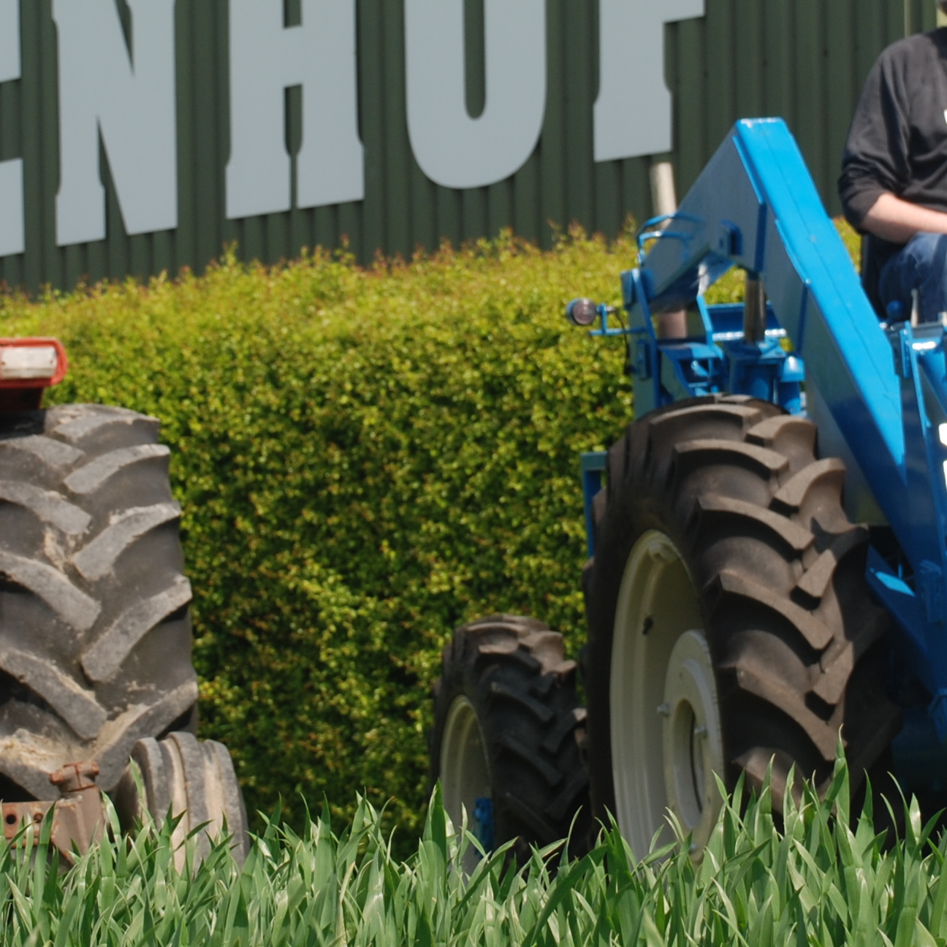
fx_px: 5664
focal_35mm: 183
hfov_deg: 9.6
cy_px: 449
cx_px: 453
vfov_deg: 9.6
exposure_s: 1/200
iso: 100
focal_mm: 48
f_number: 7.1
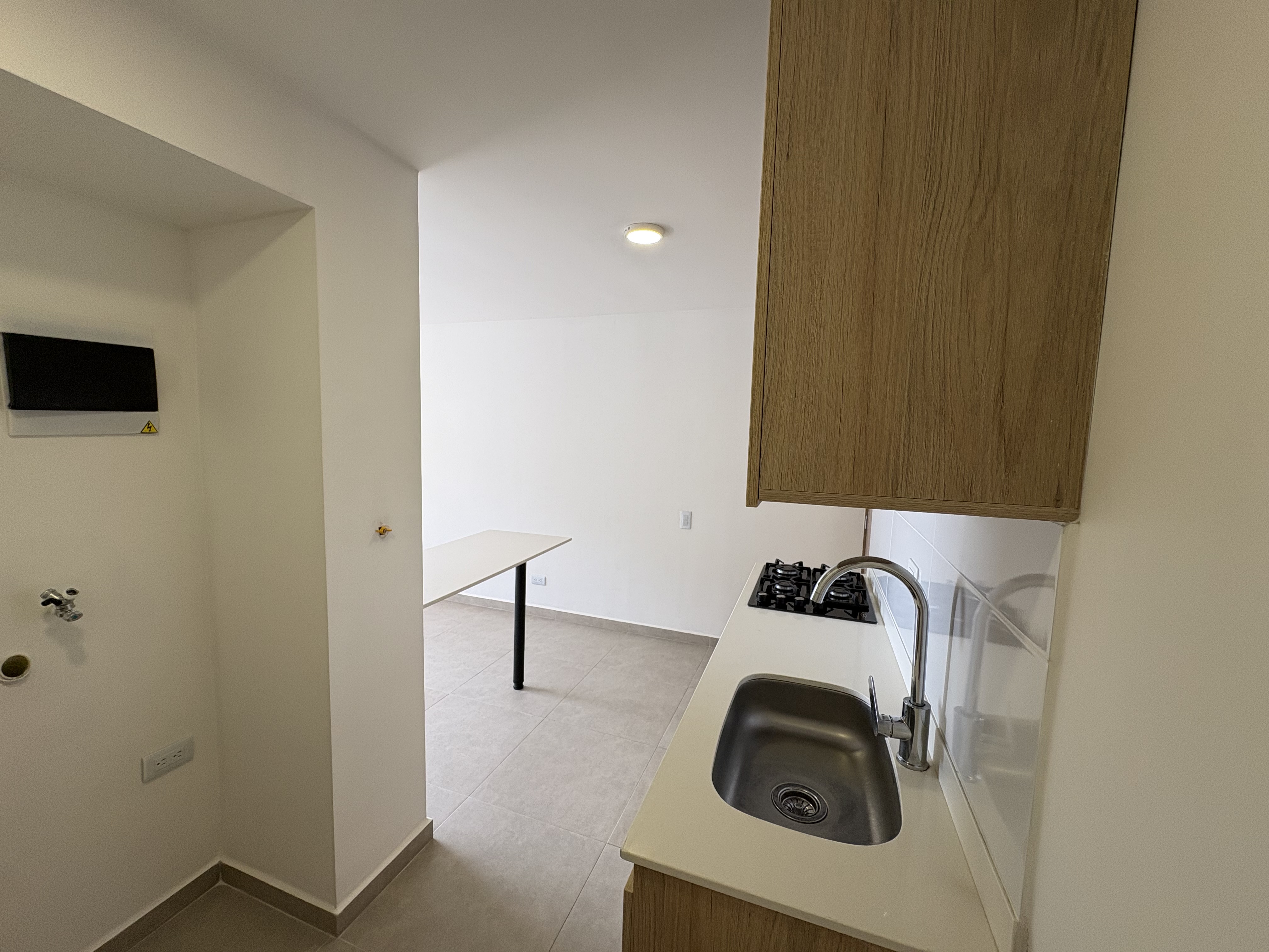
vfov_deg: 85.7
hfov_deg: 102.1
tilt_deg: -4.3
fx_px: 513
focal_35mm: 14
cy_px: 476
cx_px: 634
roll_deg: -1.2
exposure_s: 1/99
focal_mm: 2.22
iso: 50
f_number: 2.2
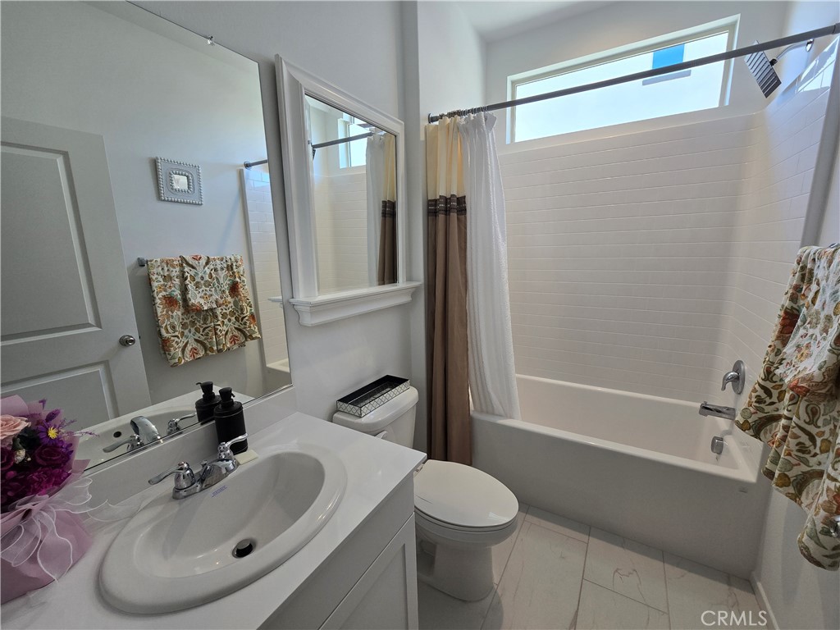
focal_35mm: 13
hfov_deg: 106.2
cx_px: 420
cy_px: 315
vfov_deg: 89.9
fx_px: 315
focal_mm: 2.2
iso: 64
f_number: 2.2
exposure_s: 1/60
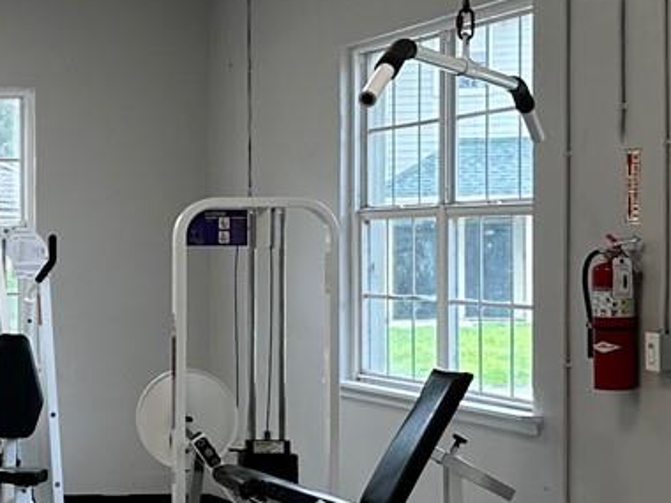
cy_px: 284
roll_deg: +1.2
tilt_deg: +0.5
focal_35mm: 101
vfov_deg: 14.6
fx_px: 1958
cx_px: -191
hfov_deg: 18.2
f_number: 1.78
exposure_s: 1/151
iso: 100
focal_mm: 6.86
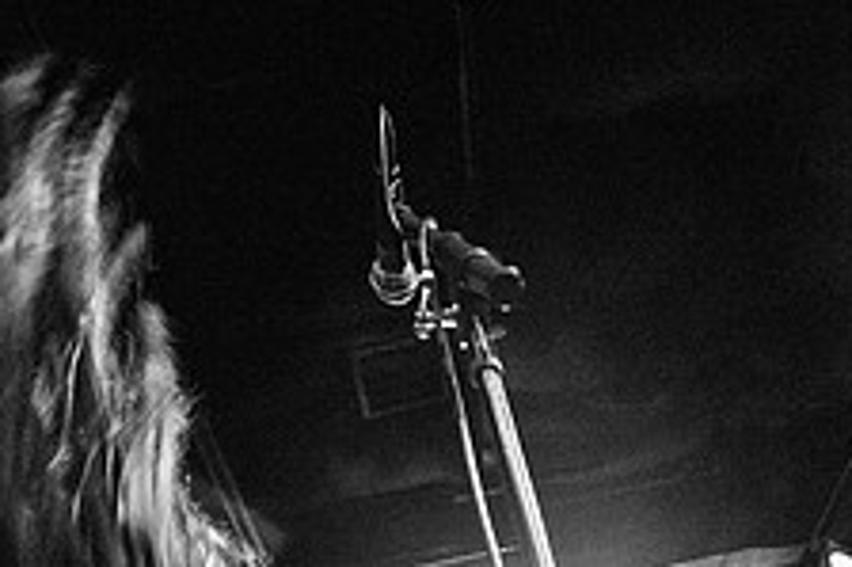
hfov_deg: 48.6
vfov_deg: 29.5
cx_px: 583
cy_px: 674
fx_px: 922
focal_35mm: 39
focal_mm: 14
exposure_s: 1/125
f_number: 3.2
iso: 3200
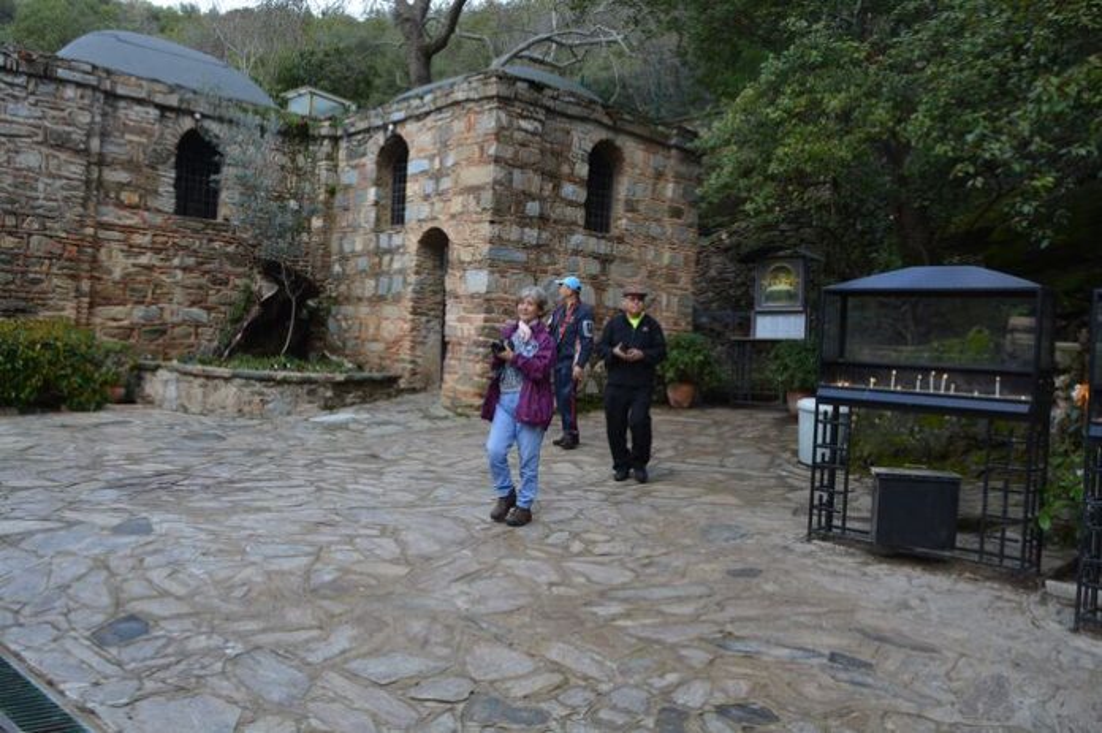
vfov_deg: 38.3
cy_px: 366
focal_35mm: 34
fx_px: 1055
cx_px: 551
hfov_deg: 55.1
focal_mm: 23
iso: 200
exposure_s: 1/200
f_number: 7.1
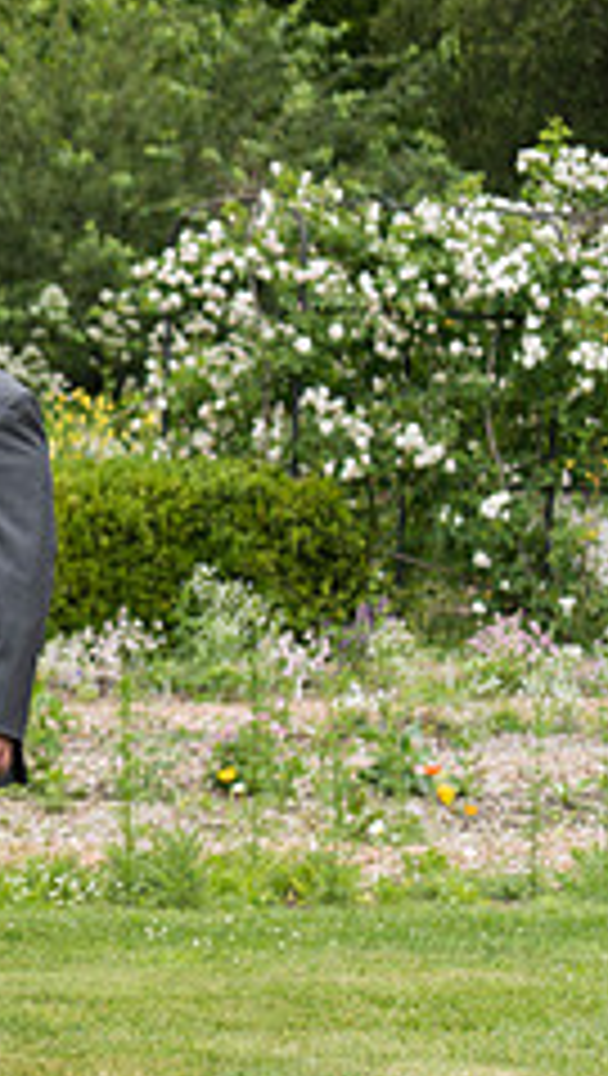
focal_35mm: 127
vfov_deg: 16.9
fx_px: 3628
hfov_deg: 8.9
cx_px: -676
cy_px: 430
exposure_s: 1/320
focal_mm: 50
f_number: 2.8
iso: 72
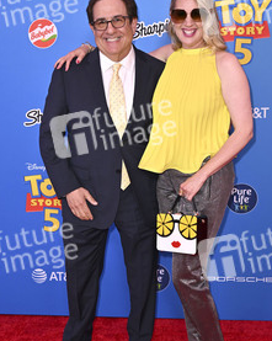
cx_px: 149
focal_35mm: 61
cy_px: 191
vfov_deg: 31.0
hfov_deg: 24.9
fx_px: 615
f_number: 6.3
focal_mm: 45
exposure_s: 1/250
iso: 1250
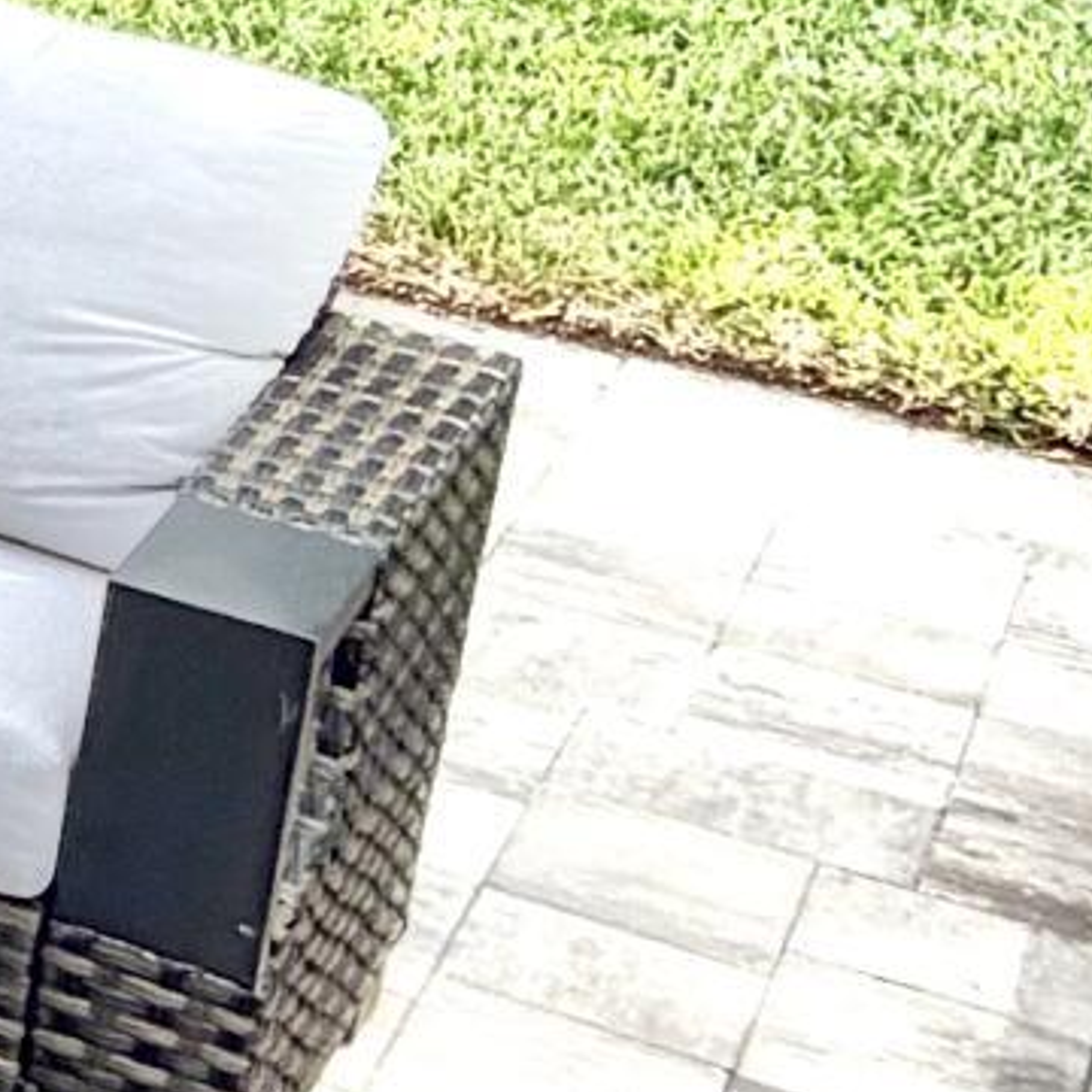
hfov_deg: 11.0
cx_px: -2187
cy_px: -355
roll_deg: +0.9
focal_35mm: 103
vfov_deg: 16.0
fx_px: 3676
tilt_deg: -10.3
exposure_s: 1/770
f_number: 2.2
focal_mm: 2.22
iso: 32
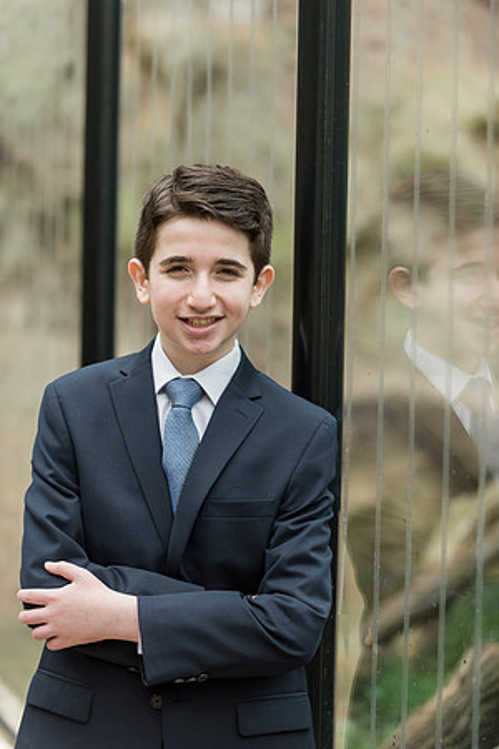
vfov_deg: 16.4
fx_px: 2599
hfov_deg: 11.0
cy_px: 374
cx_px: 250
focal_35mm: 125
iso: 400
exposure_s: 1/640
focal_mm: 125
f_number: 3.5
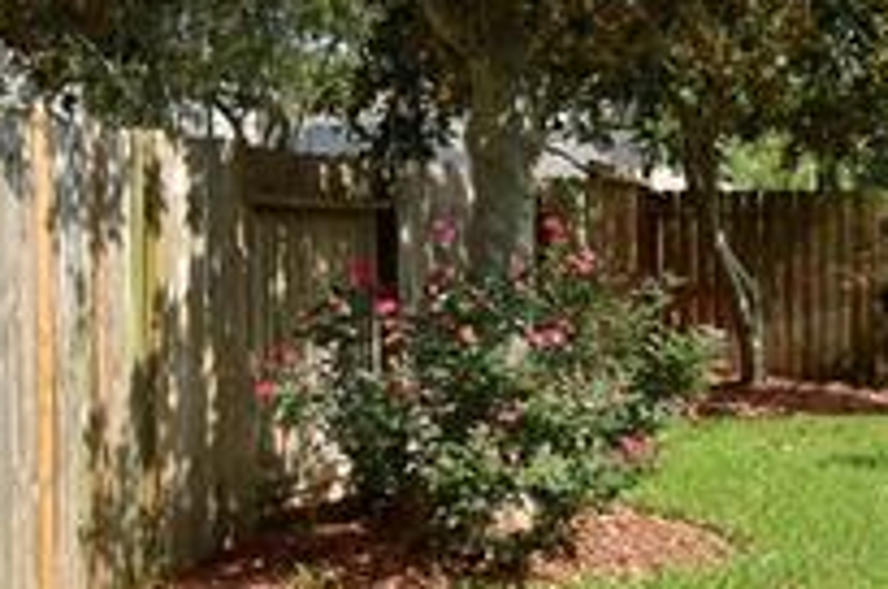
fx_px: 1847
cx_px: 801
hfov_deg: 26.1
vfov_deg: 18.0
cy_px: 126
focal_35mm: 75
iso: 200
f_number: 9
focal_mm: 10
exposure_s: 1/320
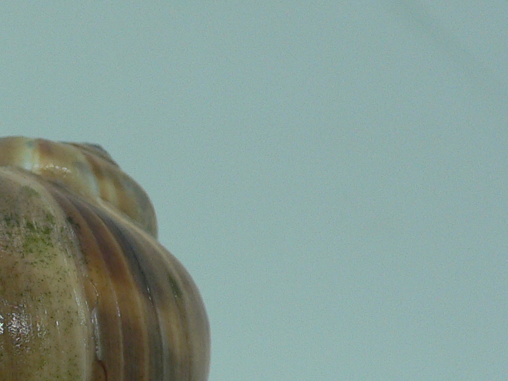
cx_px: -34
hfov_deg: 21.3
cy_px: 417
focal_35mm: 88
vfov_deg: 16.3
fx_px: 1291
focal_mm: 4.6
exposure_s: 1/60
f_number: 2.8
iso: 80
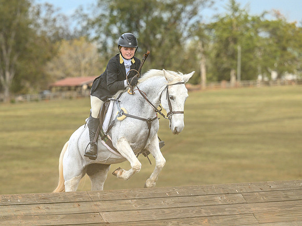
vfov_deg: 6.2
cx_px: 86
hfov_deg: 8.3
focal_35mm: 237
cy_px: 163
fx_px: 2070
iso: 400
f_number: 3.5
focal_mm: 135
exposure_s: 1/1000
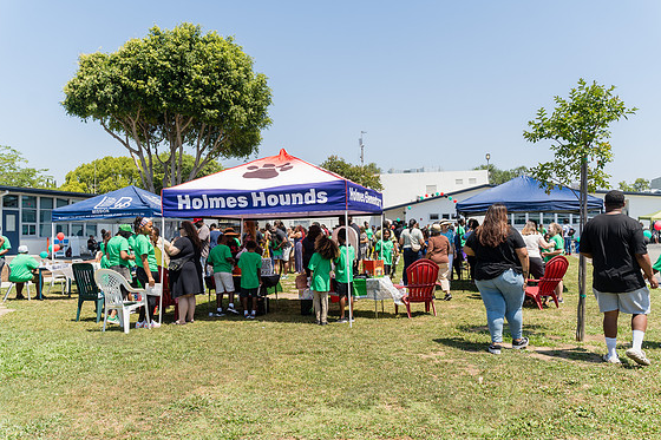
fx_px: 532
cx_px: 334
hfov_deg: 63.7
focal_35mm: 29
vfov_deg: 44.9
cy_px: 218
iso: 100
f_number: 4
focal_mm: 28
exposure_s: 1/640
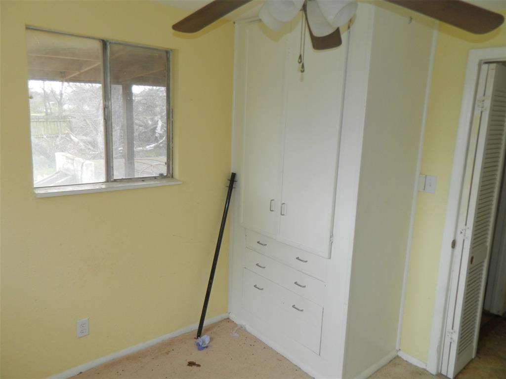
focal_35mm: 25
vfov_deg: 54.9
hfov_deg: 69.4
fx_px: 365
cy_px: 190
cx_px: 253
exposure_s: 1/30
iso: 80
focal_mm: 4.5
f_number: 3.1
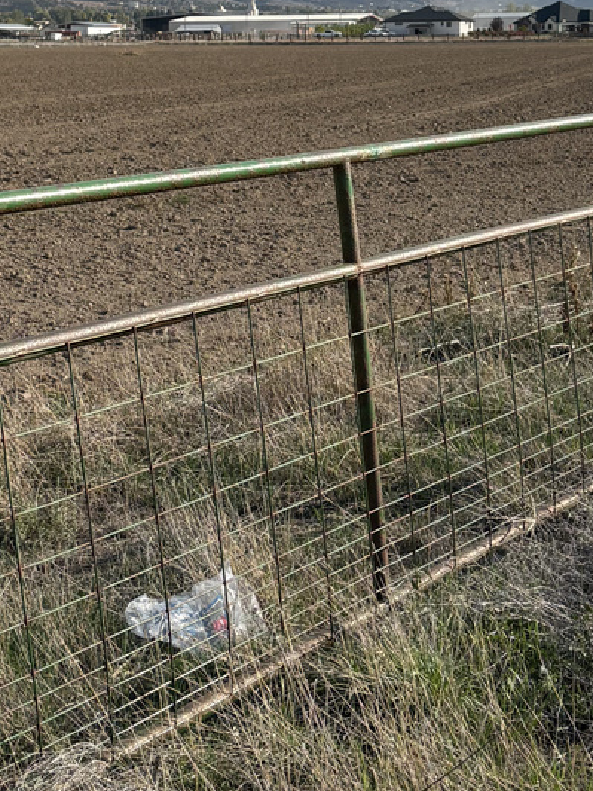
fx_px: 1713
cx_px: 345
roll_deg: +1.3
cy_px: 198
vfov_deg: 25.7
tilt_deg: -4.5
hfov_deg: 19.6
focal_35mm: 75
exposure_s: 1/4065
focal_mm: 5.96
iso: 50
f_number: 1.6
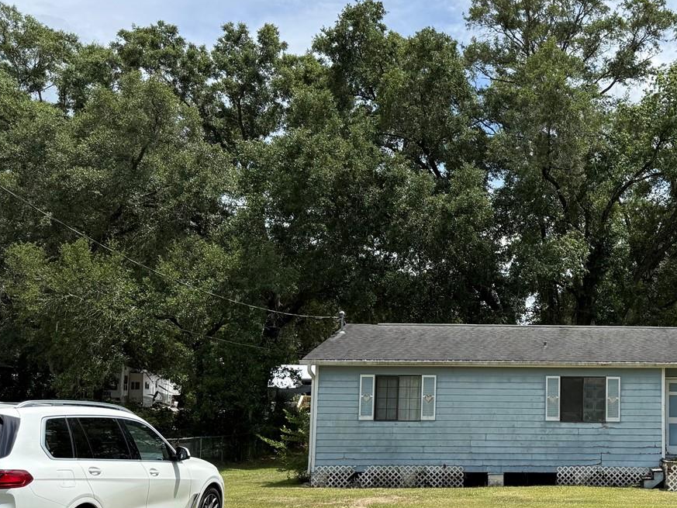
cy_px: 337
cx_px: 596
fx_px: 861
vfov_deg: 32.6
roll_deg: -0.8
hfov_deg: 40.1
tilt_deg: +5.2
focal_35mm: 44
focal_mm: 6.76
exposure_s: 1/4167
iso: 100
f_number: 1.78
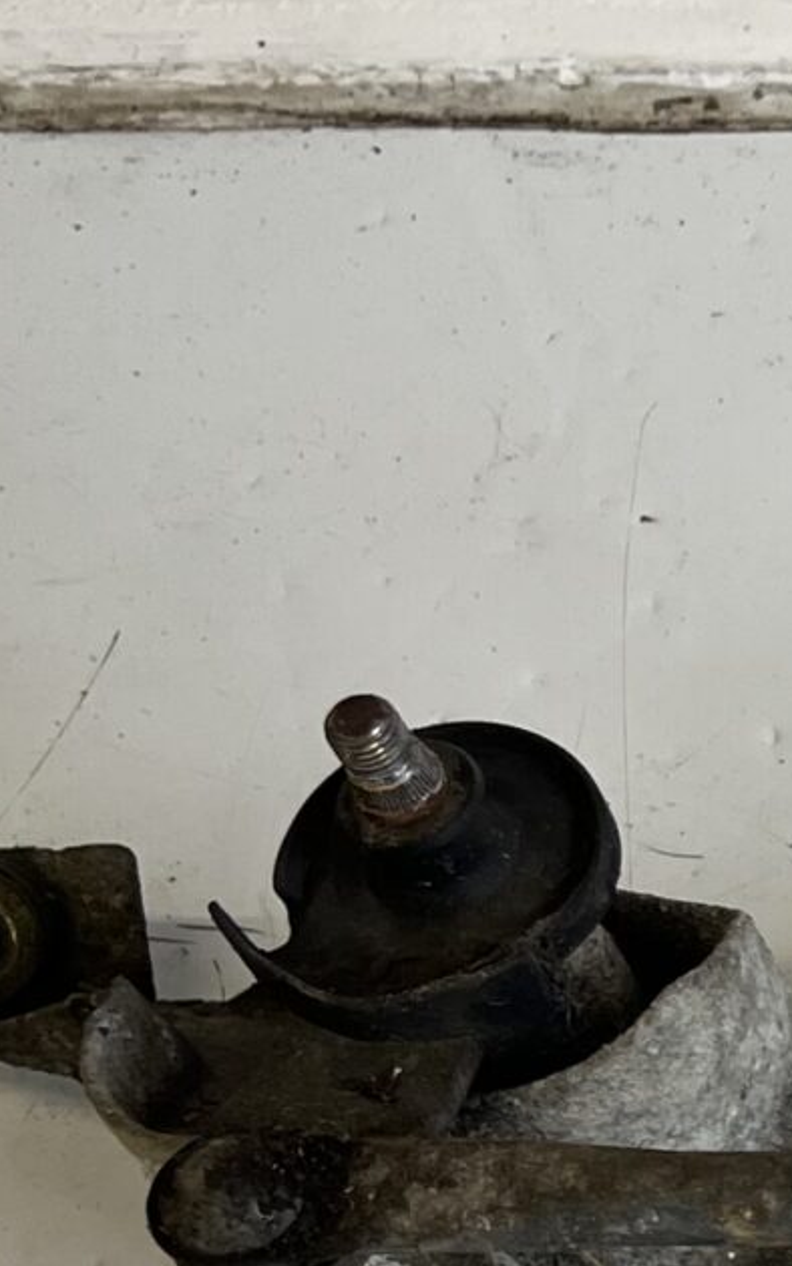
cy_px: 1218
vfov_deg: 18.2
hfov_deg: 9.7
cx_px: 2139
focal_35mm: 112
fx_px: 3866
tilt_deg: -56.8
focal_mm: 5.1
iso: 40
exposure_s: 1/100
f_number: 1.6
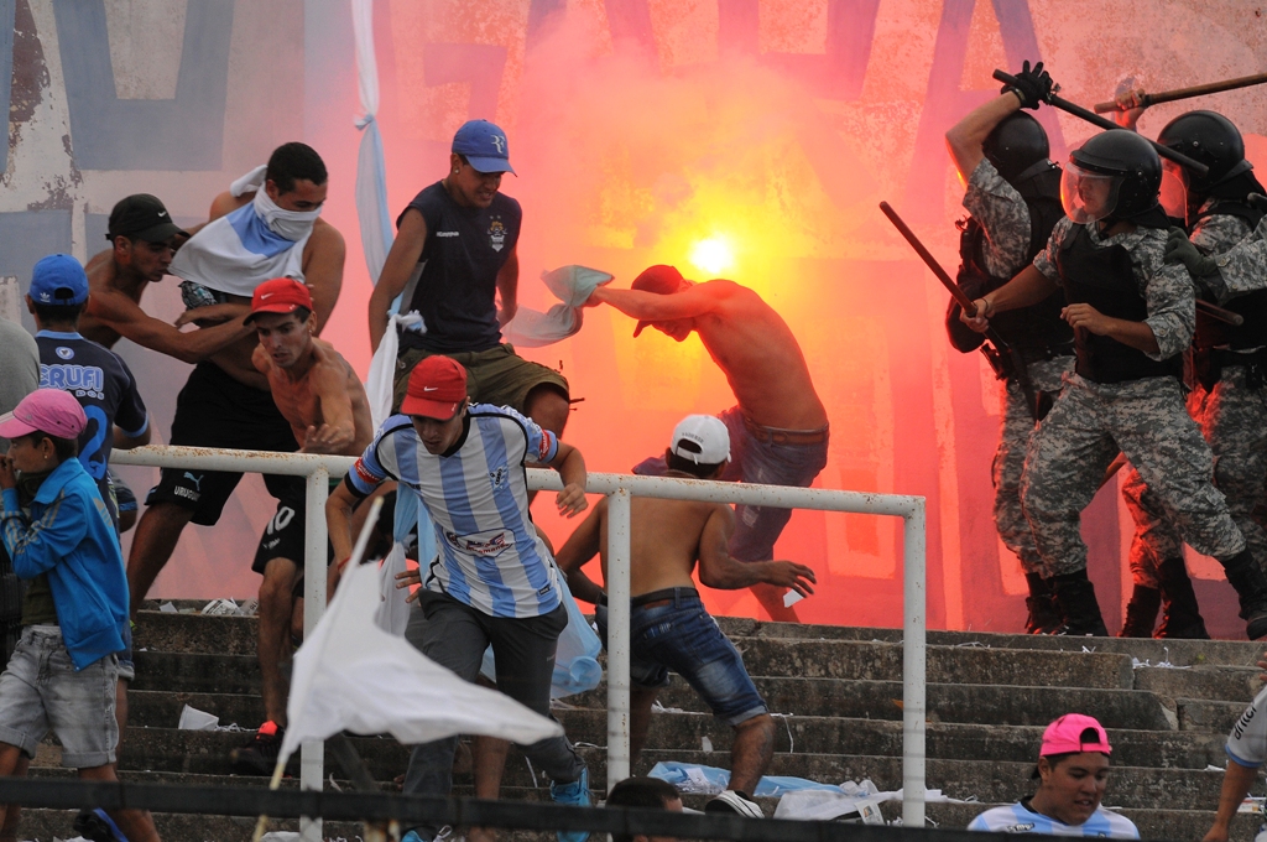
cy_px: 421
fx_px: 15817
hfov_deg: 4.6
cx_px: 634
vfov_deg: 3.0
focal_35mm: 450
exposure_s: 1/500
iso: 500
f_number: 9
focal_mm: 300
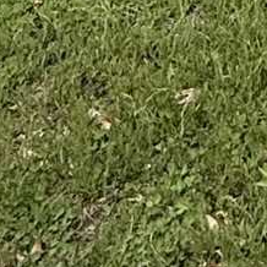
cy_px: -757
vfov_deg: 8.3
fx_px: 1143
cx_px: 523
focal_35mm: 131
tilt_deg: +5.4
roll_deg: -1.7
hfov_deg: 12.0
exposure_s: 1/985
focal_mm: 2.22
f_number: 2.2
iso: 50
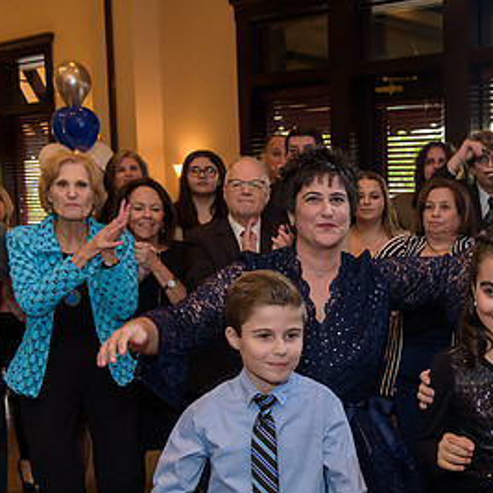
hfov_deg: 27.4
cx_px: 497
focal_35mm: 59
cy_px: 313
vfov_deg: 28.9
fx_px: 951
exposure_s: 1/125
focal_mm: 32
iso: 1600
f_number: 3.2
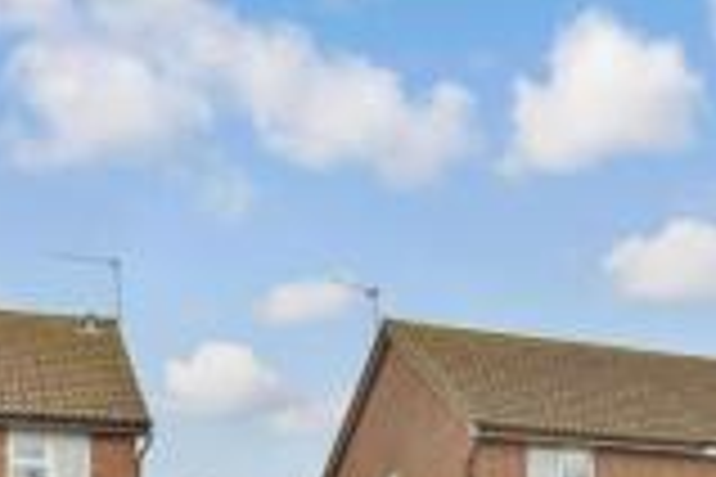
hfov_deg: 31.7
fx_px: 1253
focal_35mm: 63
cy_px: 709
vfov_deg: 19.0
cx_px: 459
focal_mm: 14
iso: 500
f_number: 5
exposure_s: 1/100
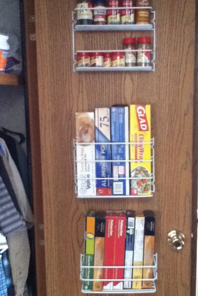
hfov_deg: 38.9
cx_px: 112
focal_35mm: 34
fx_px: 280
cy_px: 148
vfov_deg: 55.8
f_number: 2.4
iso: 640
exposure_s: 1/24
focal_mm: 3.85
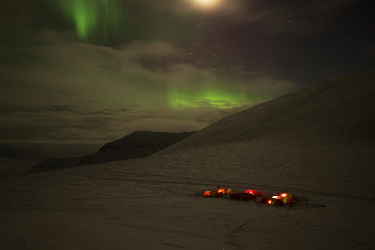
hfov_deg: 54.4
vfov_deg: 37.9
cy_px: 125
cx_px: 188
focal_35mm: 35
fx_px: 365
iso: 500
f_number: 2.8
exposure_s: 13
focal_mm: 35
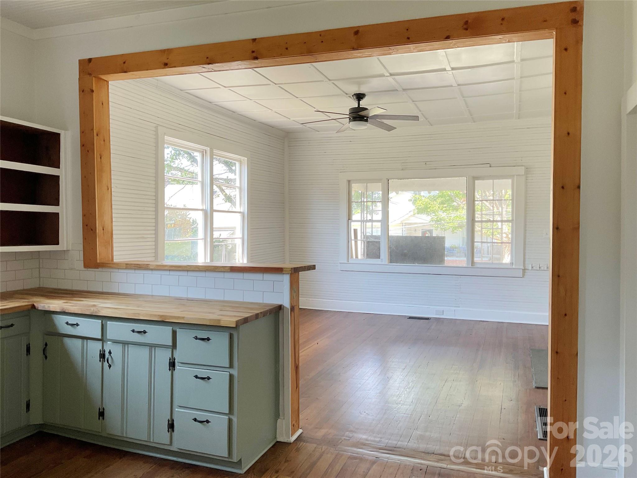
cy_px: 239
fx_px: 534
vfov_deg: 48.2
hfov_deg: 61.7
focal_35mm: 29
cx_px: 318
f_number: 1.8
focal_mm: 3
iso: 50
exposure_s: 1/120
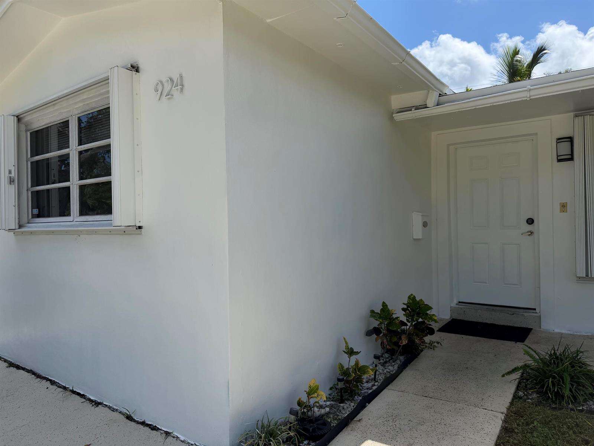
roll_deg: +0.8
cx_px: 297
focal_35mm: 24
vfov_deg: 56.8
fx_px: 412
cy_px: 223
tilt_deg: -0.6
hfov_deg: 71.6
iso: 100
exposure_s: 1/6173
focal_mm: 6.76
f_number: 1.78
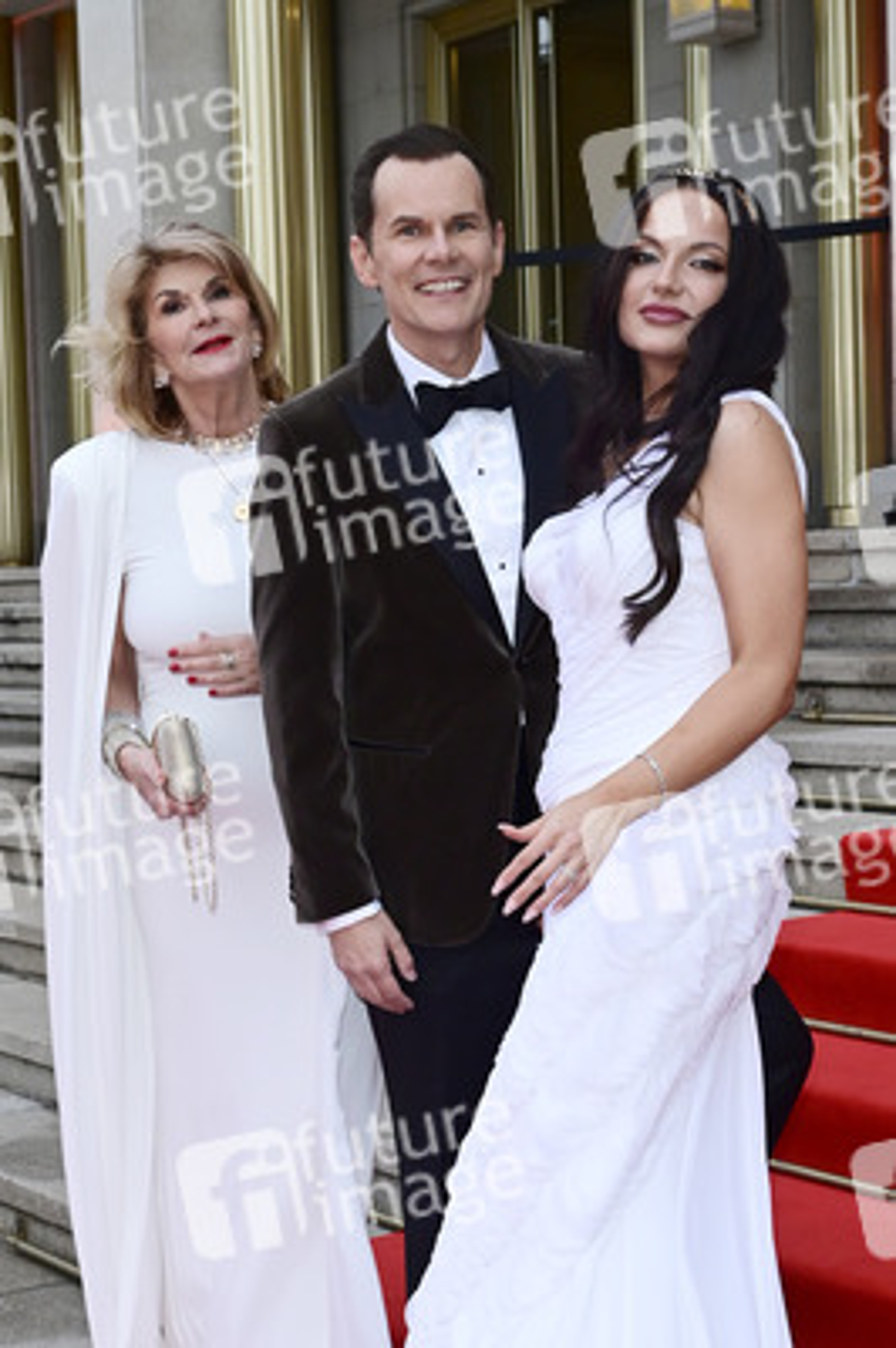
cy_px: 674
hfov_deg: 38.8
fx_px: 1271
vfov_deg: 55.8
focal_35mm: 34
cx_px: 448
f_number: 5.6
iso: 1600
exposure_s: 1/200
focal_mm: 34
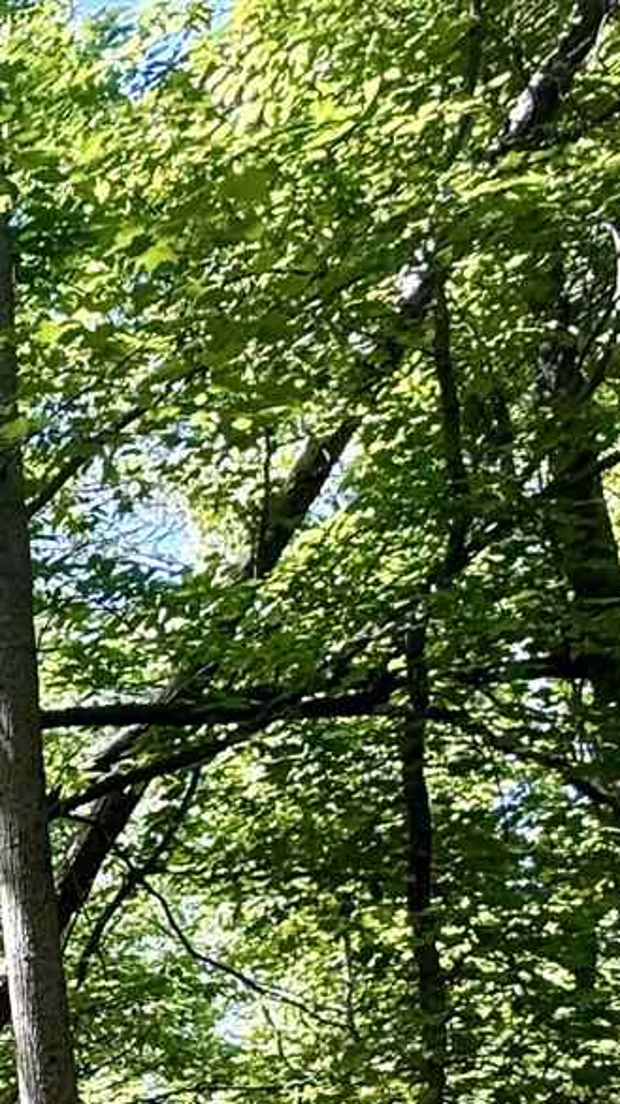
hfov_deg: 13.5
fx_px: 1756
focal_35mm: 60
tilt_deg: +16.0
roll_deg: -2.6
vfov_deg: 31.8
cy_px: 1145
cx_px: -935
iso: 50
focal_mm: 2.22
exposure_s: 1/134
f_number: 2.2
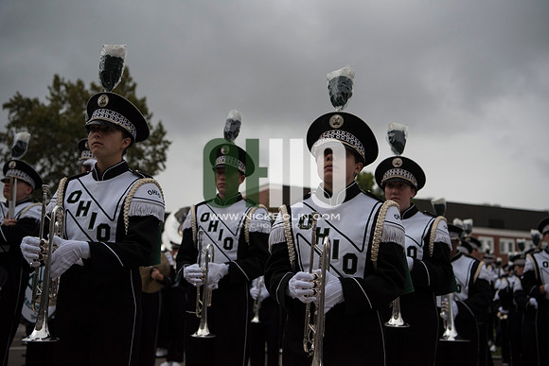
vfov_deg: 28.1
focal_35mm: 48
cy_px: 183
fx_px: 732
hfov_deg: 41.1
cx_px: 274
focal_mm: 48
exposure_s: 1/2000
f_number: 3.5
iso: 1600
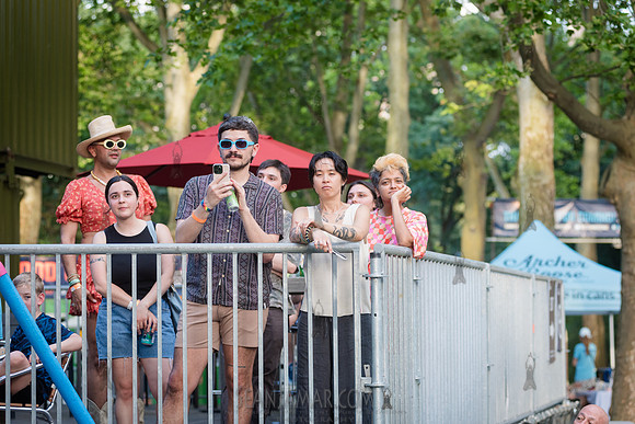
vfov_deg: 13.7
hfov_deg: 20.4
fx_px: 1764
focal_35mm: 100
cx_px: 318
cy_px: 212
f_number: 4
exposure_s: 1/320
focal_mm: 100
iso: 1000
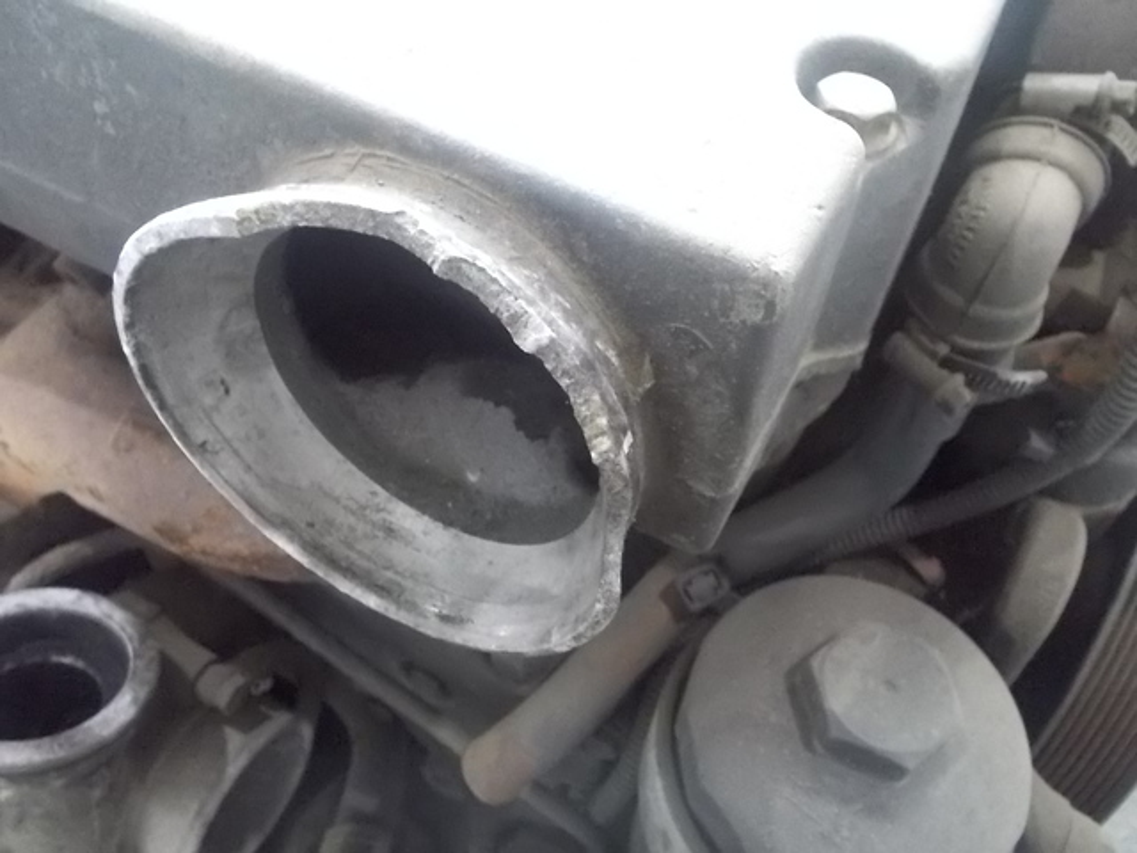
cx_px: 568
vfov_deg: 48.2
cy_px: 426
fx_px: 953
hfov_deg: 61.7
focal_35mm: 29
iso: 800
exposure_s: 1/80
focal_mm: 4.1
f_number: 3.3
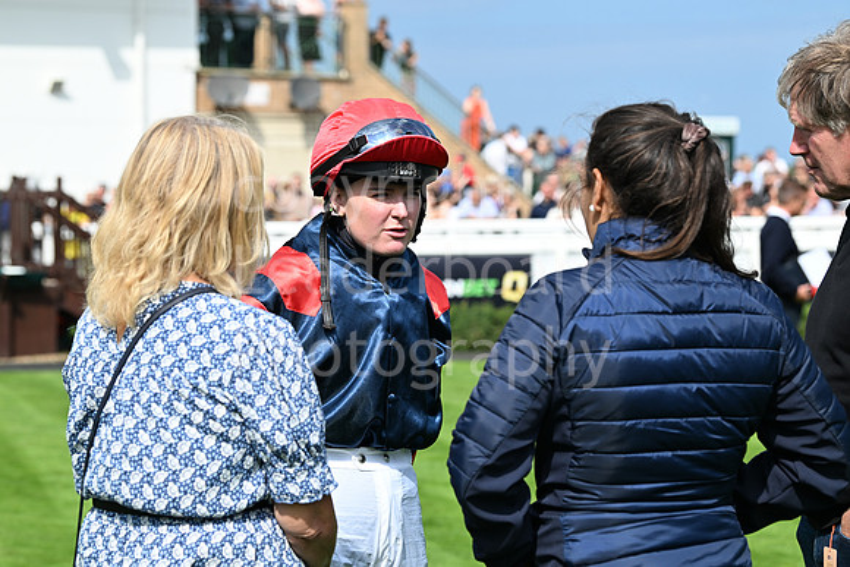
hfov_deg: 20.0
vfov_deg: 13.4
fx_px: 2409
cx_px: 425
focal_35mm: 102
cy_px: 284
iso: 400
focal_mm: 102
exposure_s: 1/2000
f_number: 5.6
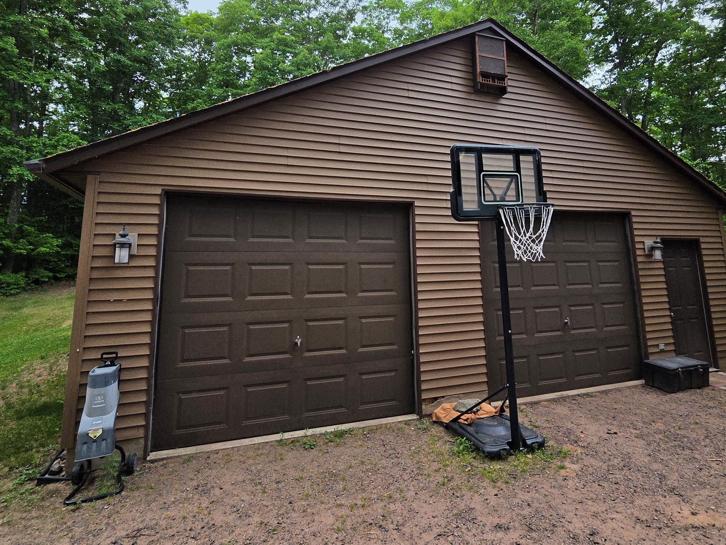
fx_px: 377
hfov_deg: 87.7
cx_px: 375
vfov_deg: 70.3
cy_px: 201
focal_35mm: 18
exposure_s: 1/2094
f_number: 2.2
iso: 100
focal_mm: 2.2
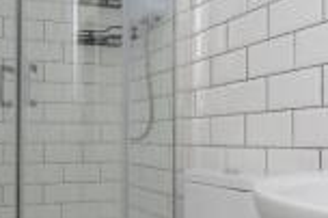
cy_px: 131
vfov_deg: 28.5
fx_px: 428
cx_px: 119
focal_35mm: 47
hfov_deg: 41.6
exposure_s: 1/160
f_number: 5.6
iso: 400
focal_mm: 10
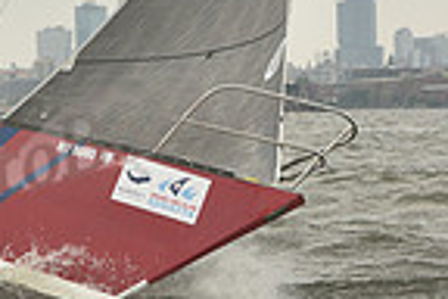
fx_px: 3497
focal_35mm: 281
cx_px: -296
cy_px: 33
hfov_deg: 7.2
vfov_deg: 4.9
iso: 250
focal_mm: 70
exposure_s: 1/800
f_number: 7.1
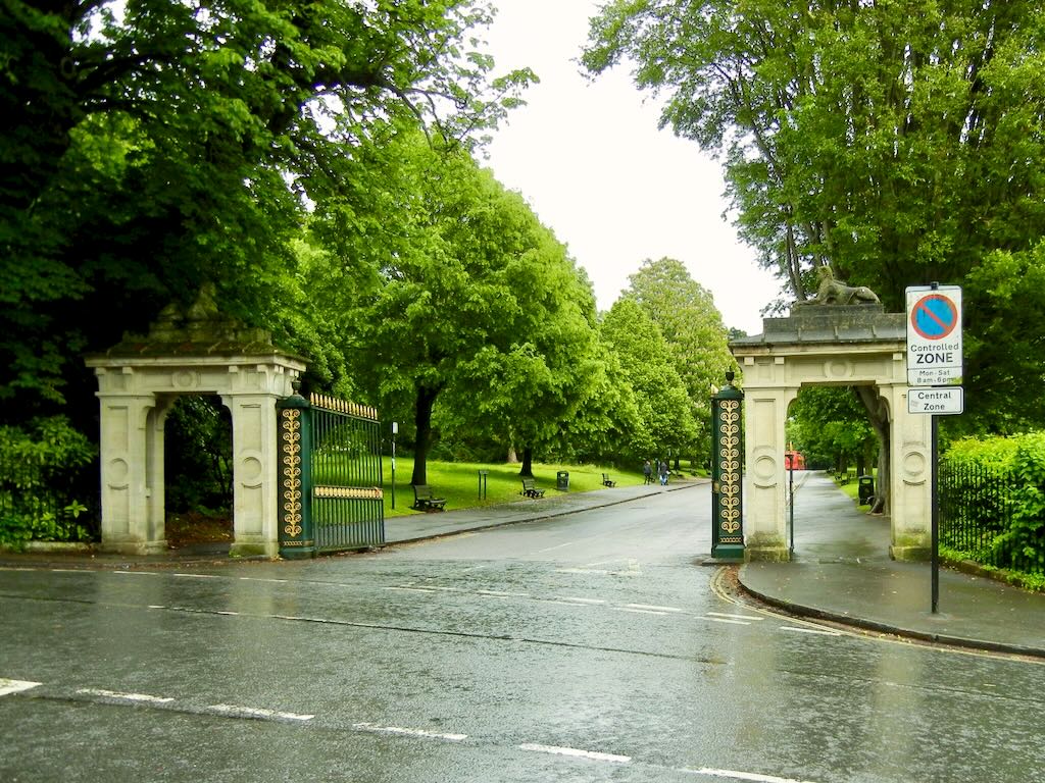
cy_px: 392
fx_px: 906
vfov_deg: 46.8
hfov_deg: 60.0
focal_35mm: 30
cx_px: 522
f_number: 3.5
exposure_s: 1/169
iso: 160
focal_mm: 5.4
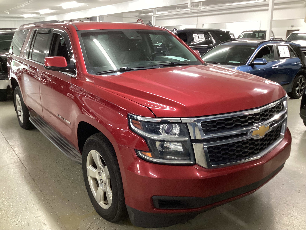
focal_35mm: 31
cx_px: 153
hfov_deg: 58.4
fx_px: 274
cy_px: 115
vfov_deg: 45.4
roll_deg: +0.8
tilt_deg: -16.8
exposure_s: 1/33
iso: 320
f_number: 2.4
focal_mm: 3.3
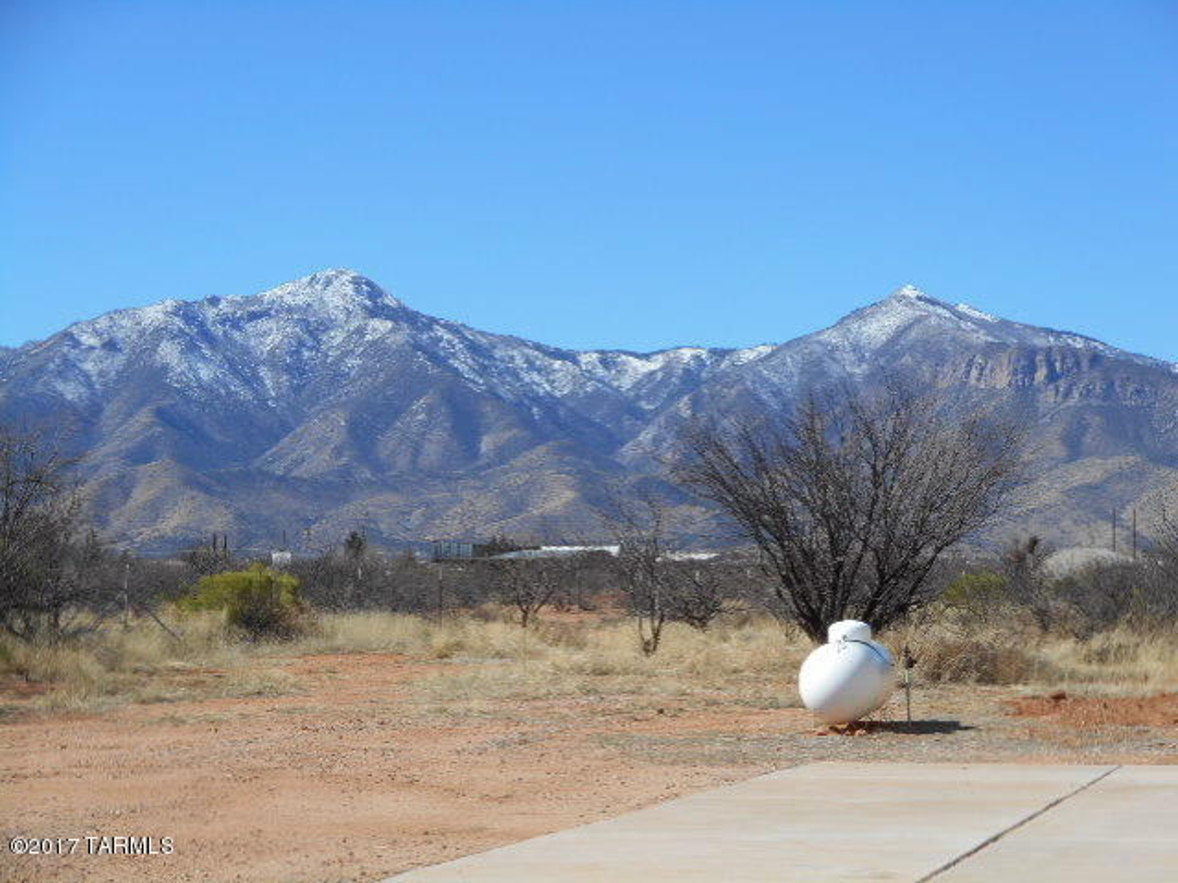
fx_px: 3029
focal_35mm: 89
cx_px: 589
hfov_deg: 22.0
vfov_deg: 16.6
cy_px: 442
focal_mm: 15.9
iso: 80
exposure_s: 1/400
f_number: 5.6
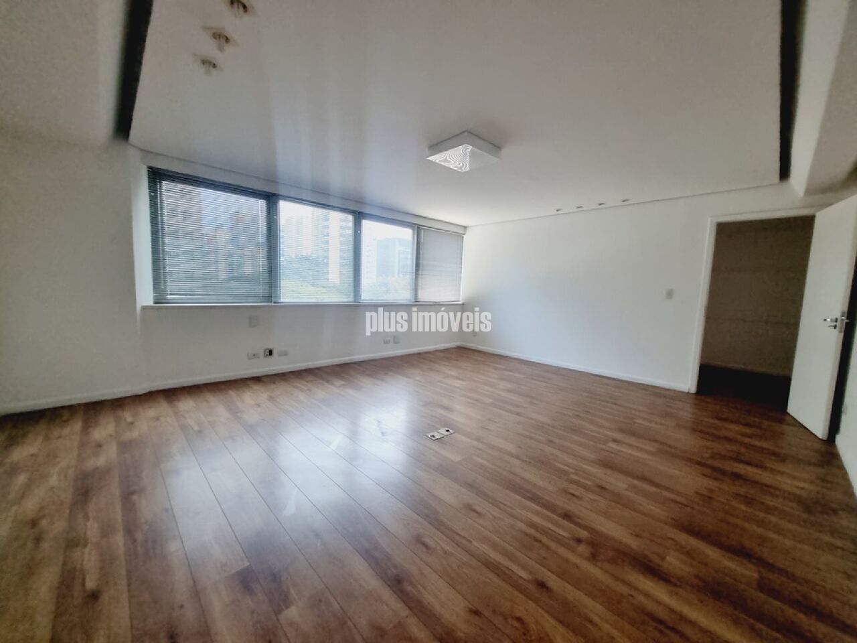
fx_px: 322
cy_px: 322
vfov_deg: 89.9
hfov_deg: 106.2
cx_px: 428
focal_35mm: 13
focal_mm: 1.74
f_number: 2.2
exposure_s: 1/60
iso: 200
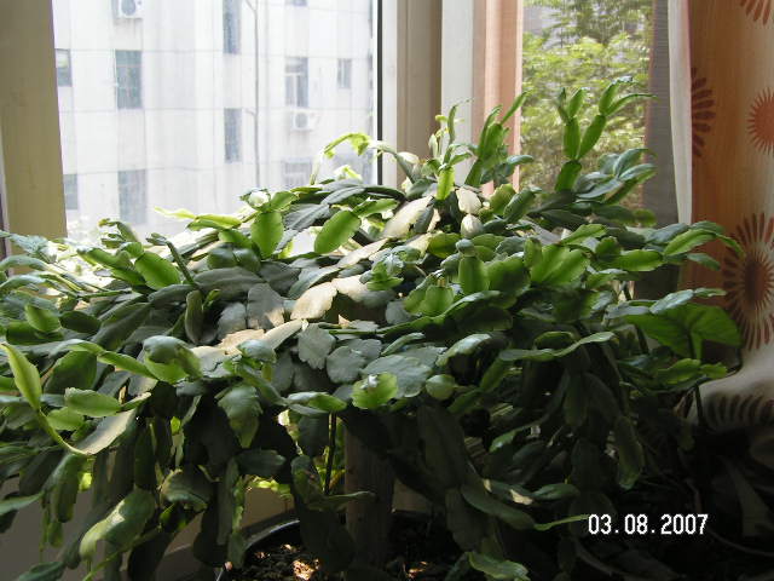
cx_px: 387
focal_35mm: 38
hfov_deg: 49.0
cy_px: 290
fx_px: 850
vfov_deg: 37.7
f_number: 4.5
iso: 50
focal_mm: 5.8
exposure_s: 1/100
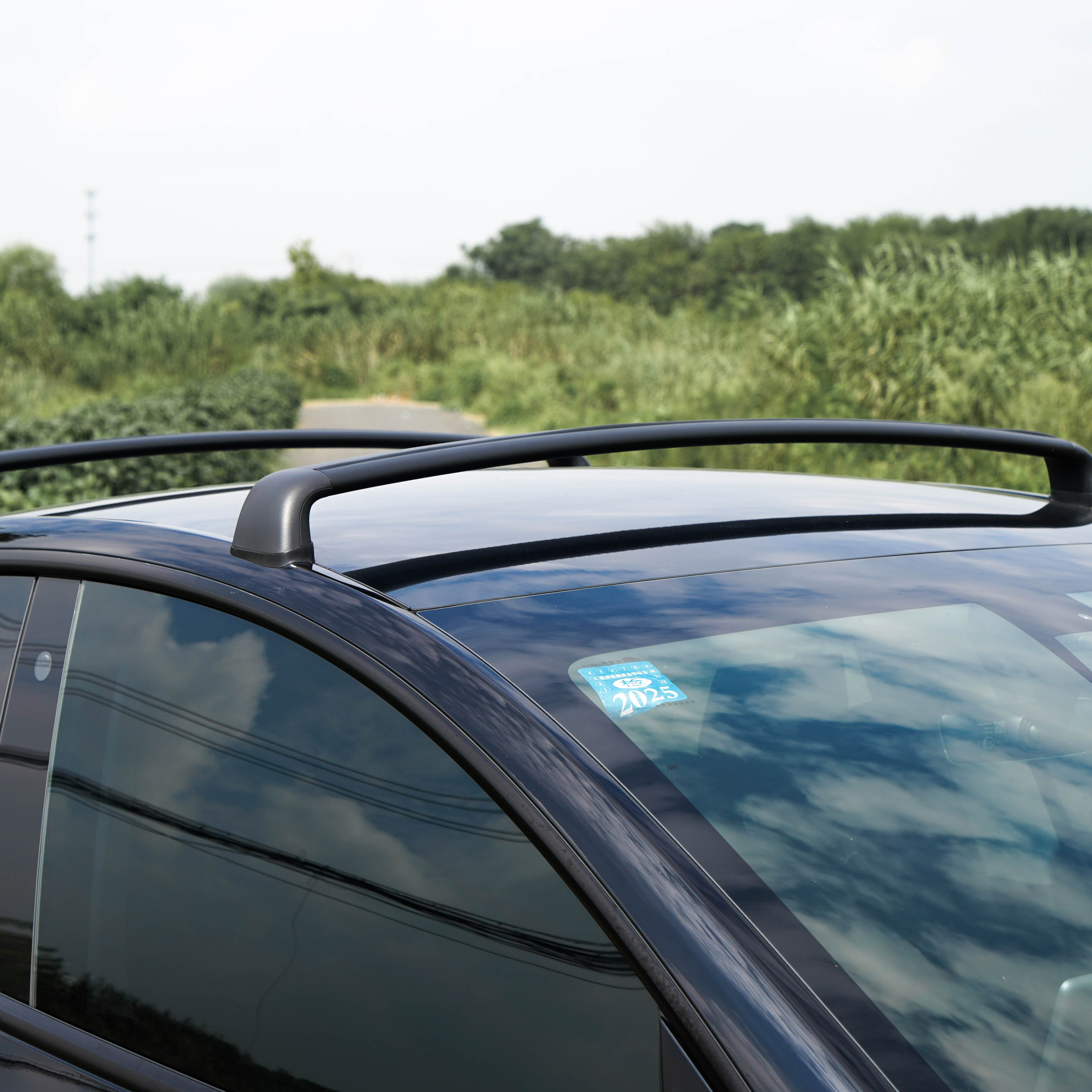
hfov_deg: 22.2
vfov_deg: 22.2
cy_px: 545
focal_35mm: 78
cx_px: 468
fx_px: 2784
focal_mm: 61
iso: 125
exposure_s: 1/400
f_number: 7.1
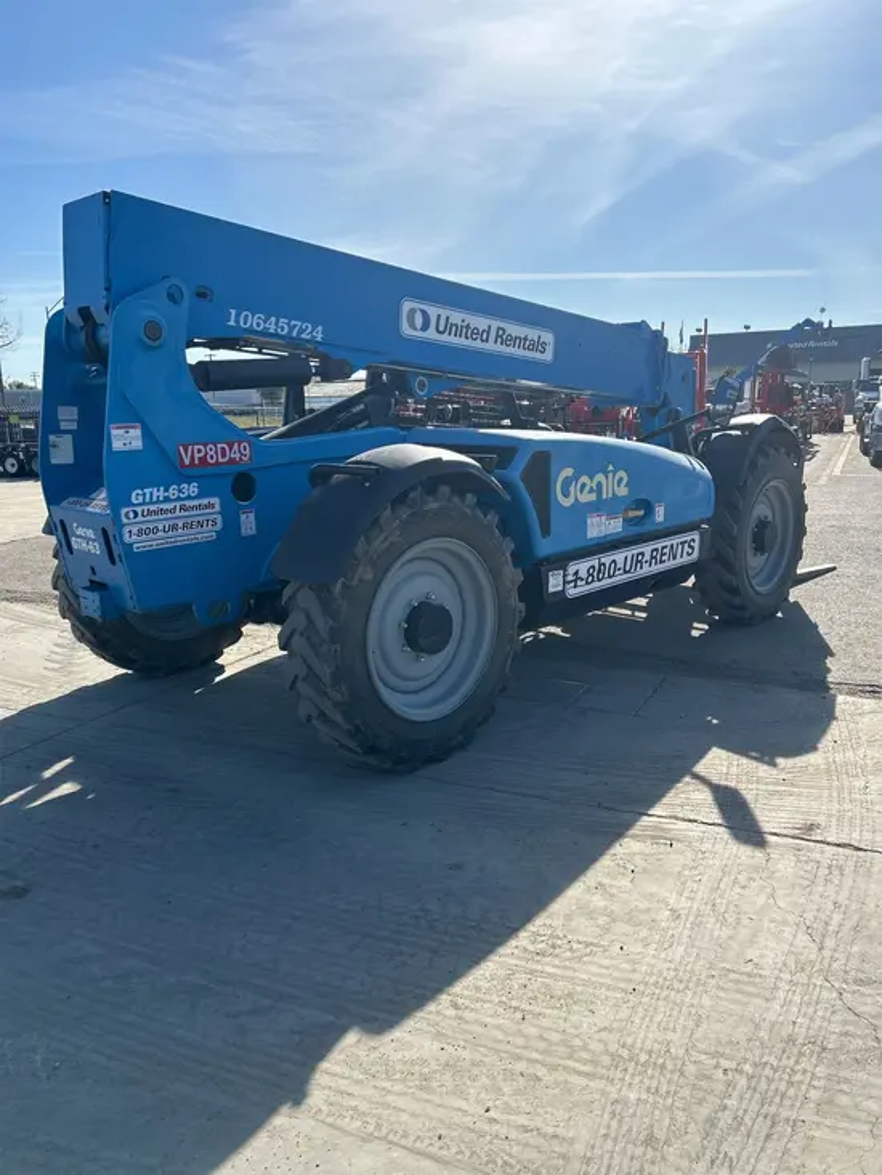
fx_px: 883
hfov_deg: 53.1
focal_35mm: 26
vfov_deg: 67.3
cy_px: 588
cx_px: 441
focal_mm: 5.7
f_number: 1.5
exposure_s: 1/5076
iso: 50
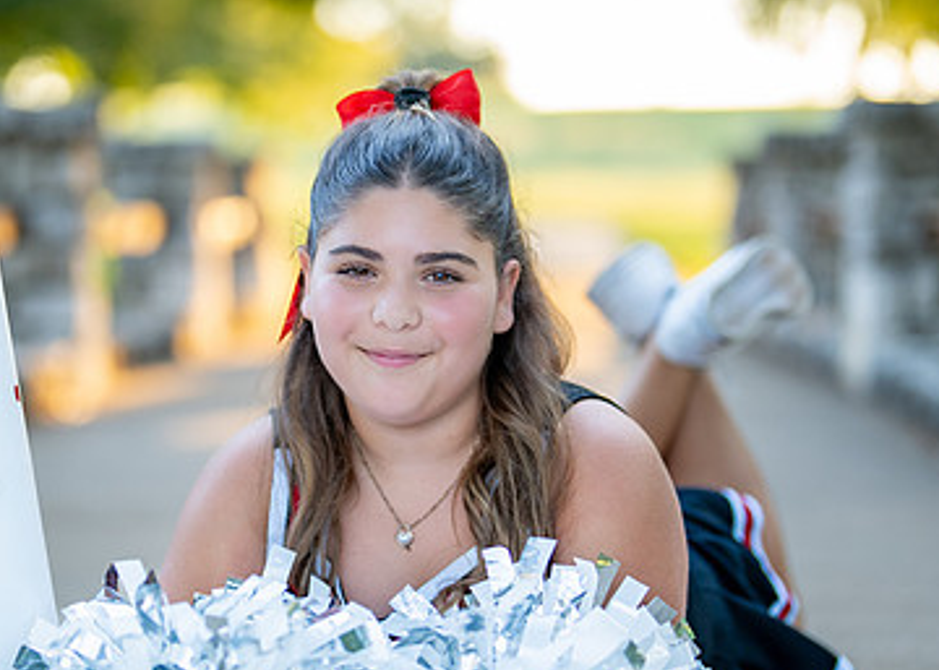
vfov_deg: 14.6
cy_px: 358
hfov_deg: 20.4
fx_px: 2613
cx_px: 387
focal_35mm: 98
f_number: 1.2
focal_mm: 50
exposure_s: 1/640
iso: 200
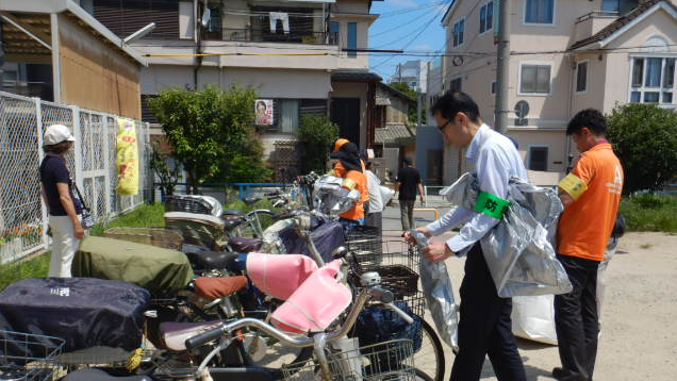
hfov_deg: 58.0
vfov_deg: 34.4
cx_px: 340
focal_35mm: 34
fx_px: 610
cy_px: 245
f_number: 4.2
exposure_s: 1/1000
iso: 125
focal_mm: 5.6
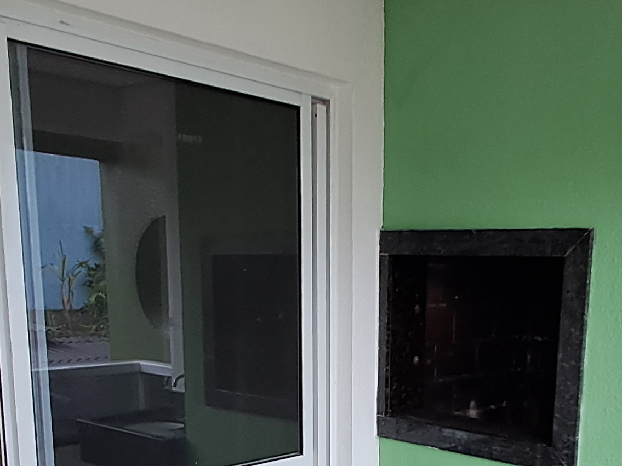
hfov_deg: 40.8
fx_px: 826
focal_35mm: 46
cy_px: 437
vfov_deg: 29.9
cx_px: 412
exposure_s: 1/40
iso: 100
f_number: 2.2
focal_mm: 1.64
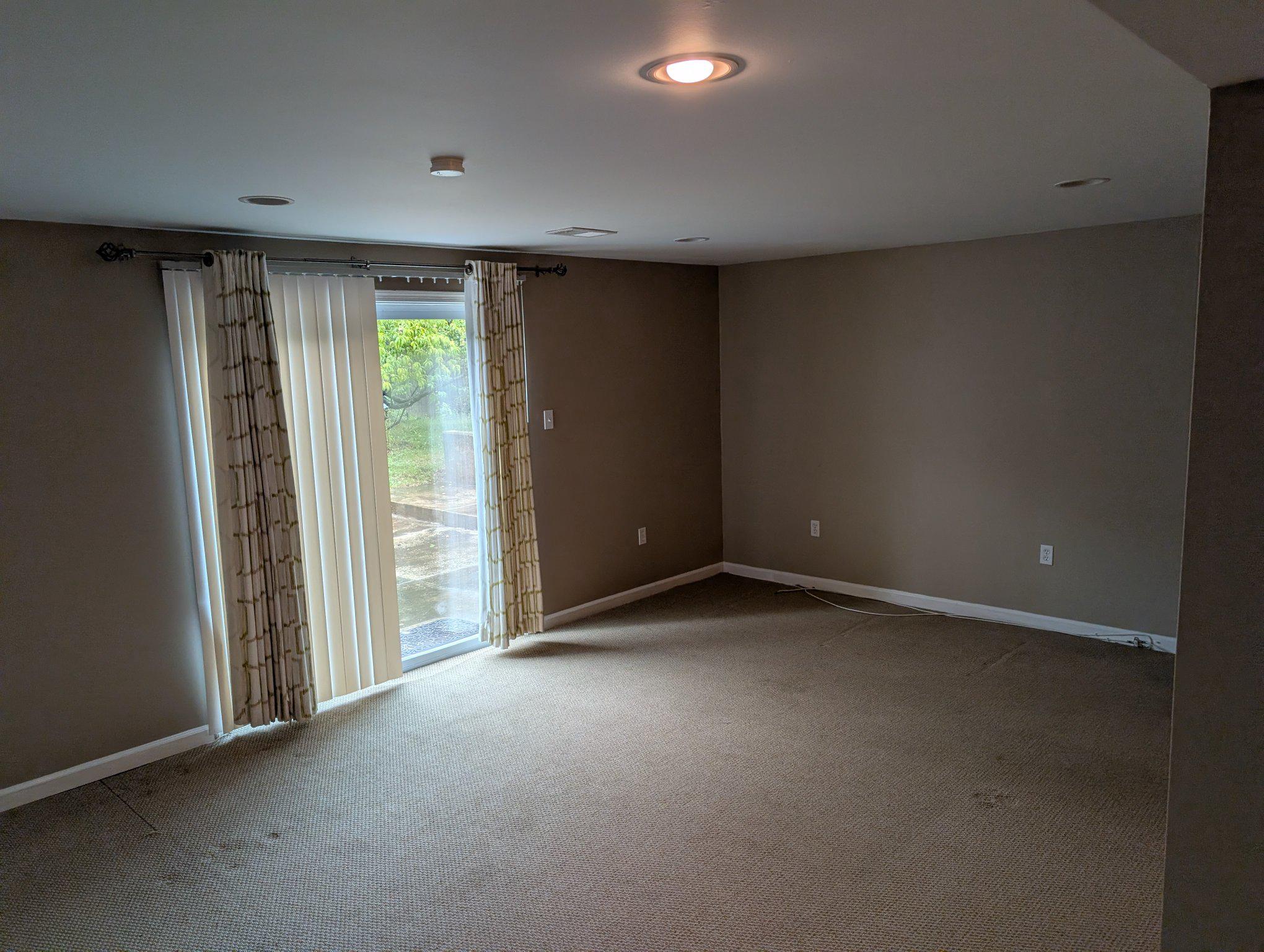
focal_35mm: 24
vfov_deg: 56.9
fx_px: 878
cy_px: 476
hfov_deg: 71.5
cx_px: 632
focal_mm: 6.9
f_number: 1.68
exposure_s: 1/120
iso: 22
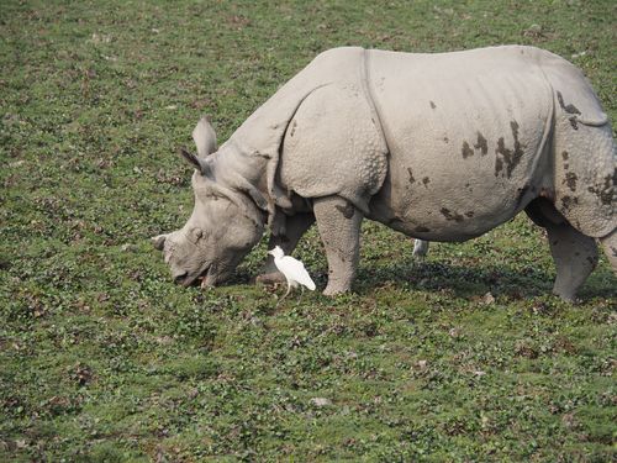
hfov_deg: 8.2
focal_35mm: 240
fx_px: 4278
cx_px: 308
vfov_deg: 6.2
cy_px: 232
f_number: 7.1
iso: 200
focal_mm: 120
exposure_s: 1/320
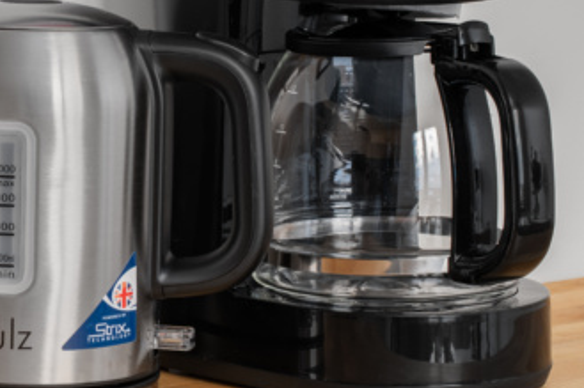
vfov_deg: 7.1
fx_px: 3145
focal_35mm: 194
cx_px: -2
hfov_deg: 10.5
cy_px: 113
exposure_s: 3.2
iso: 100
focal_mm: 85
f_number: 16
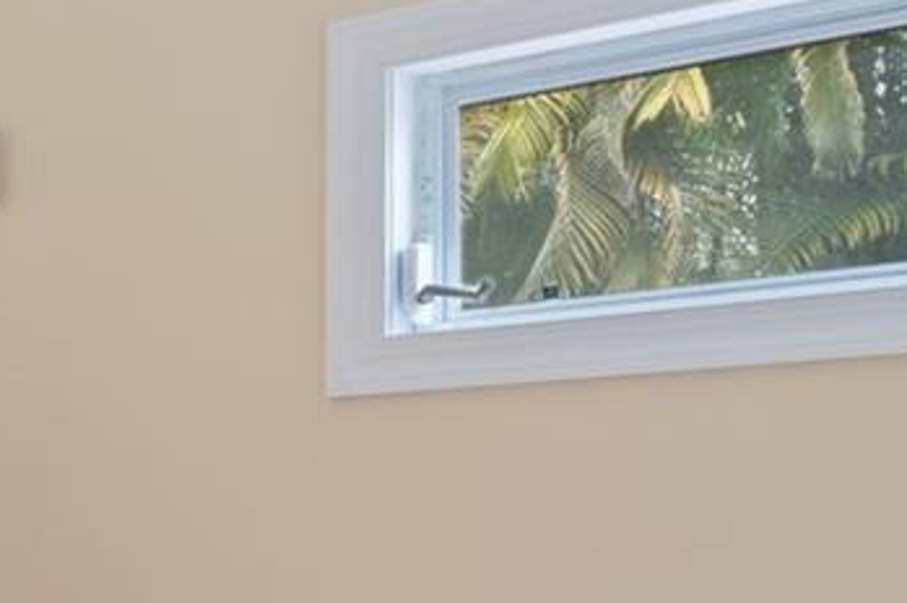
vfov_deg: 17.0
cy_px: 624
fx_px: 1963
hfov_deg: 20.2
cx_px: -639
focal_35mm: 78
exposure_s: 1
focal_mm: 17
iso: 320
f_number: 8
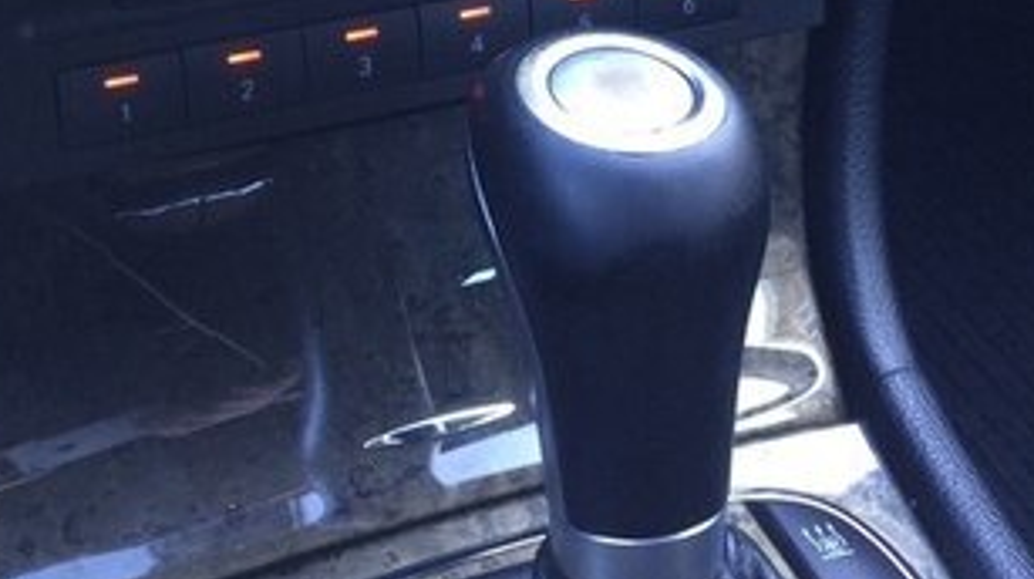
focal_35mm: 68
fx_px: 1863
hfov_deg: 30.8
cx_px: 360
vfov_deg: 16.9
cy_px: -126
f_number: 2.2
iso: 80
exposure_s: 1/33
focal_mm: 4.15
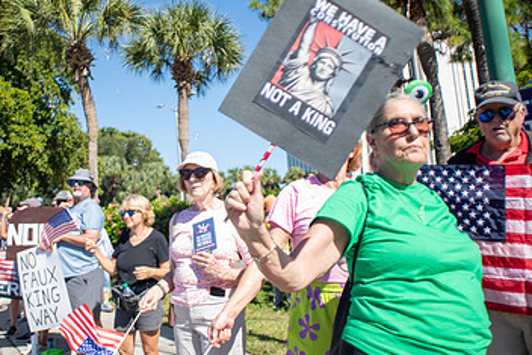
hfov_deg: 56.5
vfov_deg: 39.9
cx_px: 196
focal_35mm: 33
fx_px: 488
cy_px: 153
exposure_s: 1/640
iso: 64
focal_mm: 20
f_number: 5.6
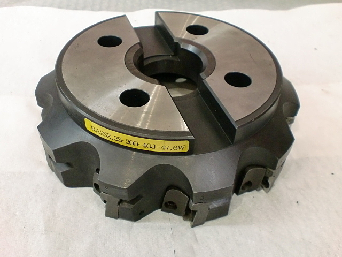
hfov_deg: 52.6
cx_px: 171
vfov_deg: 40.7
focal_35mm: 35
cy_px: 128
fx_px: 346
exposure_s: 1/60
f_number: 3.1
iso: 400
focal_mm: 6.3
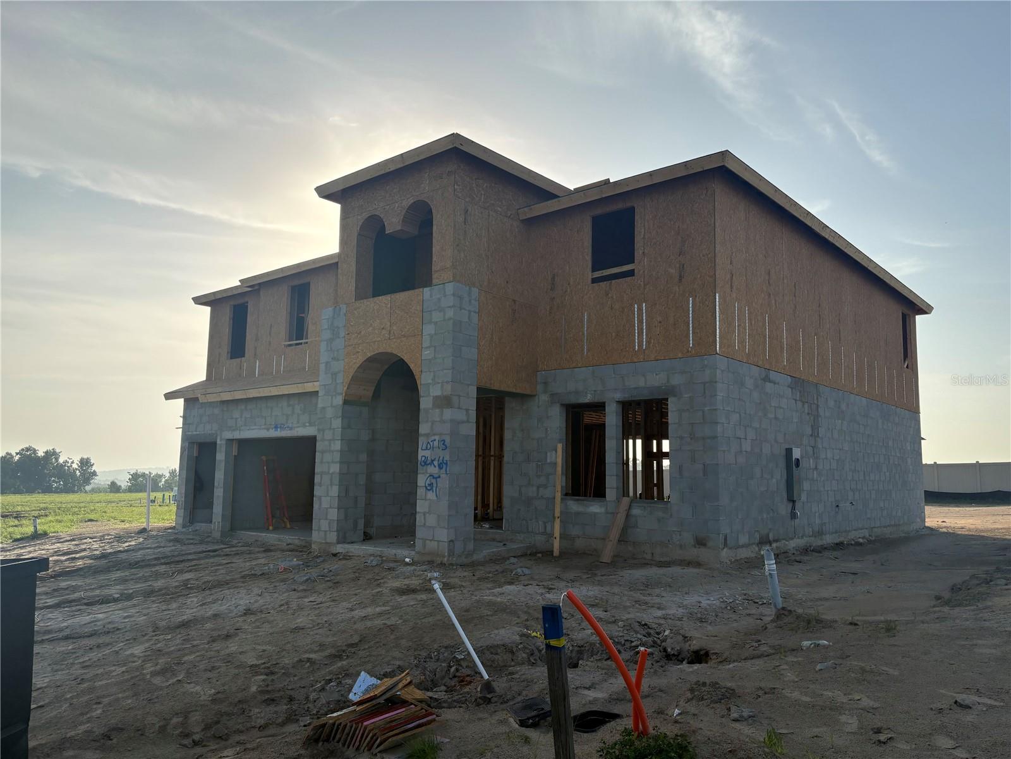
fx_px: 759
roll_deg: -1.0
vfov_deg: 53.1
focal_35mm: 26
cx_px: 506
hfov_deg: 67.3
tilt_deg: +6.5
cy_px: 380
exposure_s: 1/4608
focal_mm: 5.96
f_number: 1.6
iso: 50
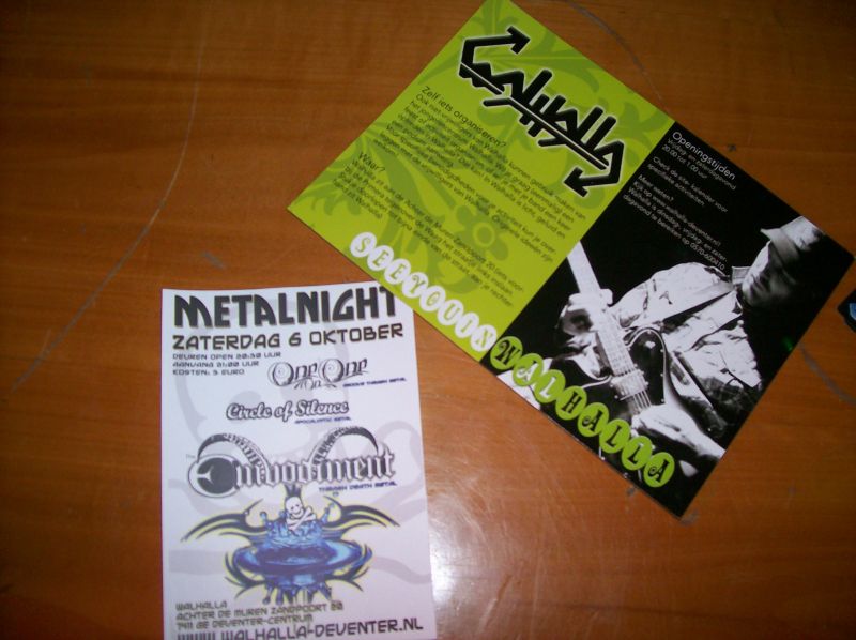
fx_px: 889
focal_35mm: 36
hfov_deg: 51.4
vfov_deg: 39.6
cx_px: 428
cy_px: 320
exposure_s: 1/64
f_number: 2.7
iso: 80
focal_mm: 6
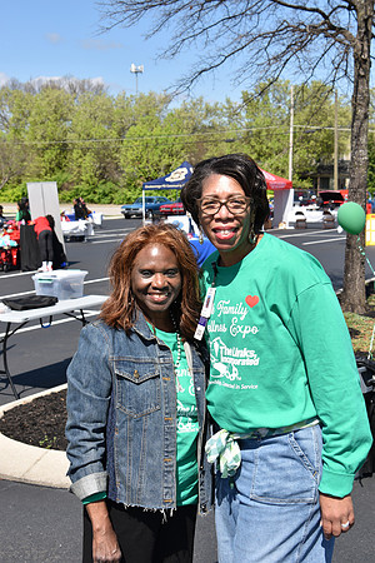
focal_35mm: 52
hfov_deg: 25.8
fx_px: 820
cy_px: 282
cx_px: 188
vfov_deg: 37.9
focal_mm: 35
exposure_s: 1/640
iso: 125
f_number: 5.6
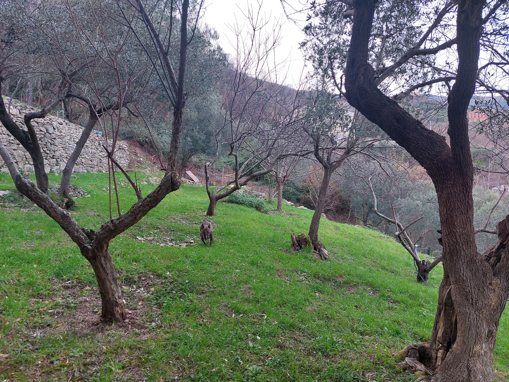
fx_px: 353
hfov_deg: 71.6
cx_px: 254
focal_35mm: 24
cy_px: 191
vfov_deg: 56.8
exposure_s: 1/50
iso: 50
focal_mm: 5.23
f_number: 1.8
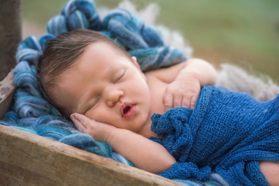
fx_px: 1595
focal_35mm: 206
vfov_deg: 6.7
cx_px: 138
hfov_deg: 10.0
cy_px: 93
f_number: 4.5
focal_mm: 200
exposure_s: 1/250
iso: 500
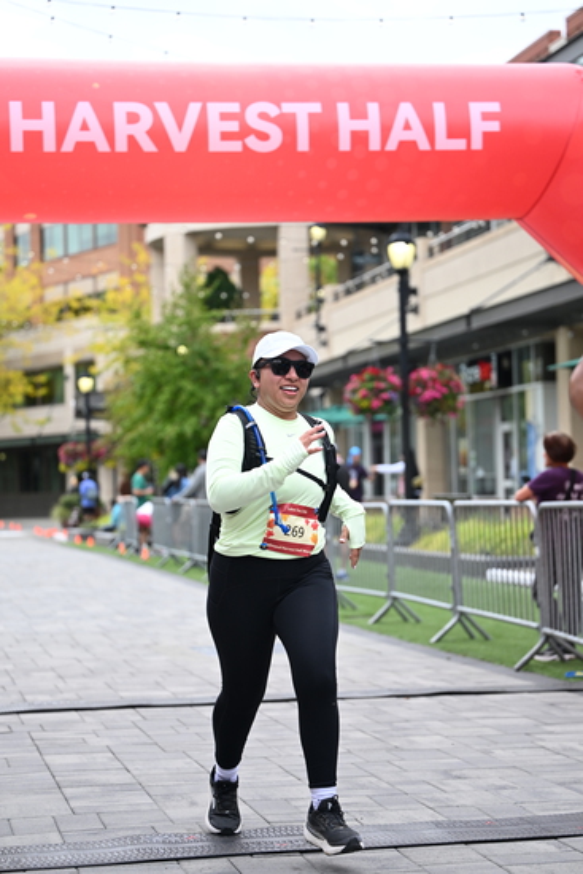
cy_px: 437
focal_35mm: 74
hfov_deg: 18.4
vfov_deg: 27.3
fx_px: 1796
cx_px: 292
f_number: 2.8
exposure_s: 1/2500
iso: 640
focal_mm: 74
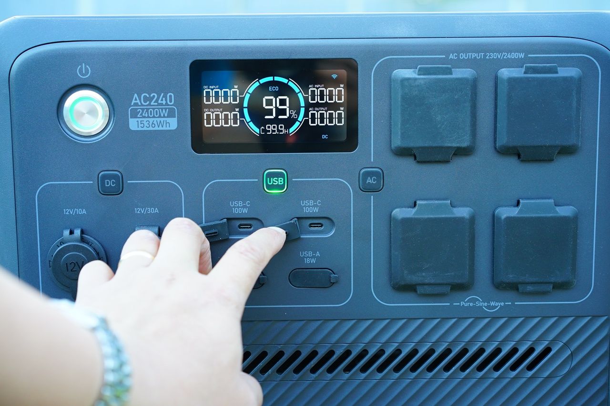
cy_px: 203
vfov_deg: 24.6
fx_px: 931
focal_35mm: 55
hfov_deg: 36.3
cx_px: 305
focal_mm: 55
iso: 800
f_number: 4
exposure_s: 1/60
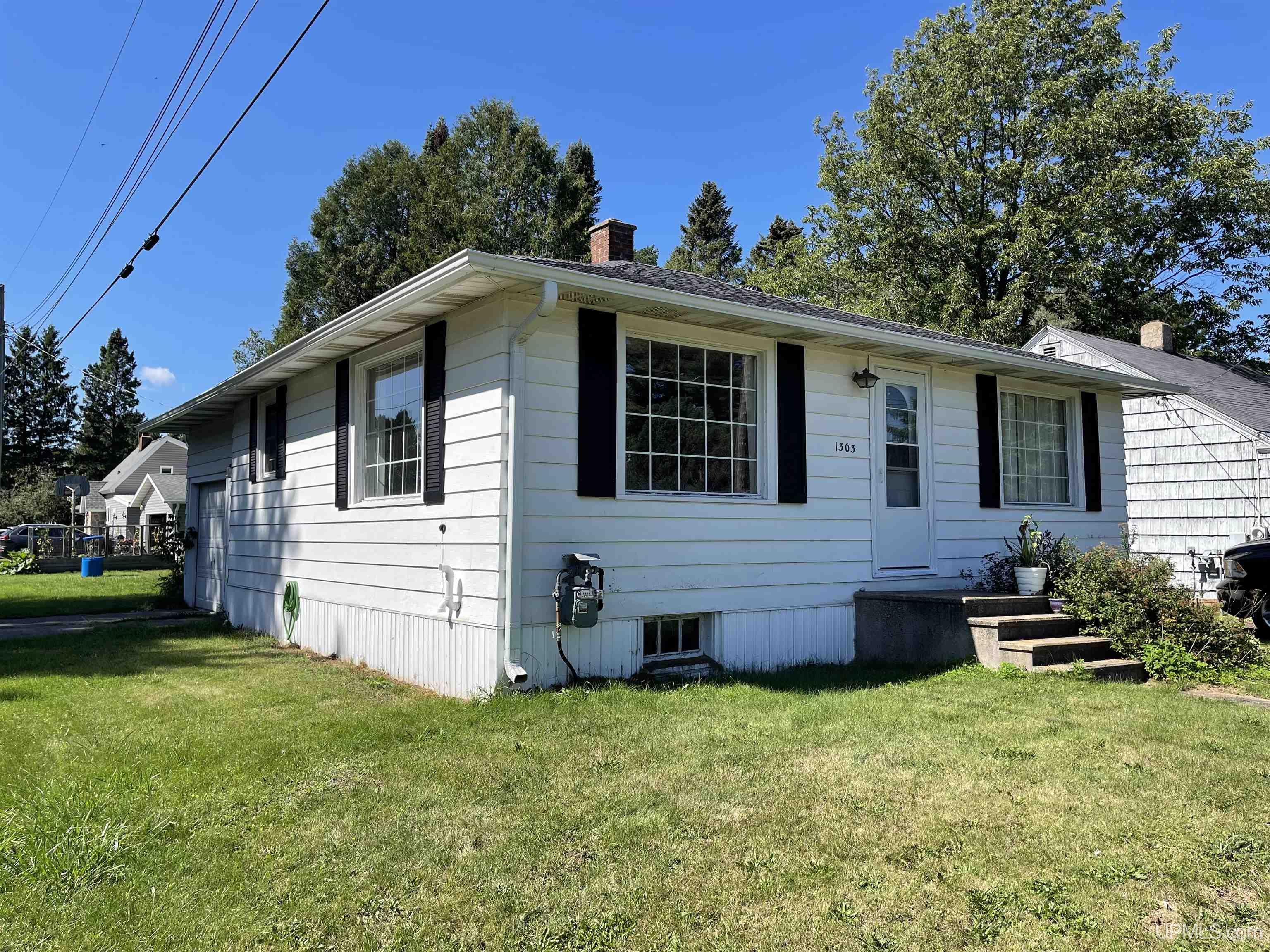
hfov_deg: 69.4
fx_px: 917
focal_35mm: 25
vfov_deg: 54.9
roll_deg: -0.2
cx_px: 635
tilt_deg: +4.1
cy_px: 476
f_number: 1.6
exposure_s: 1/2433
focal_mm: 5.1
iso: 32
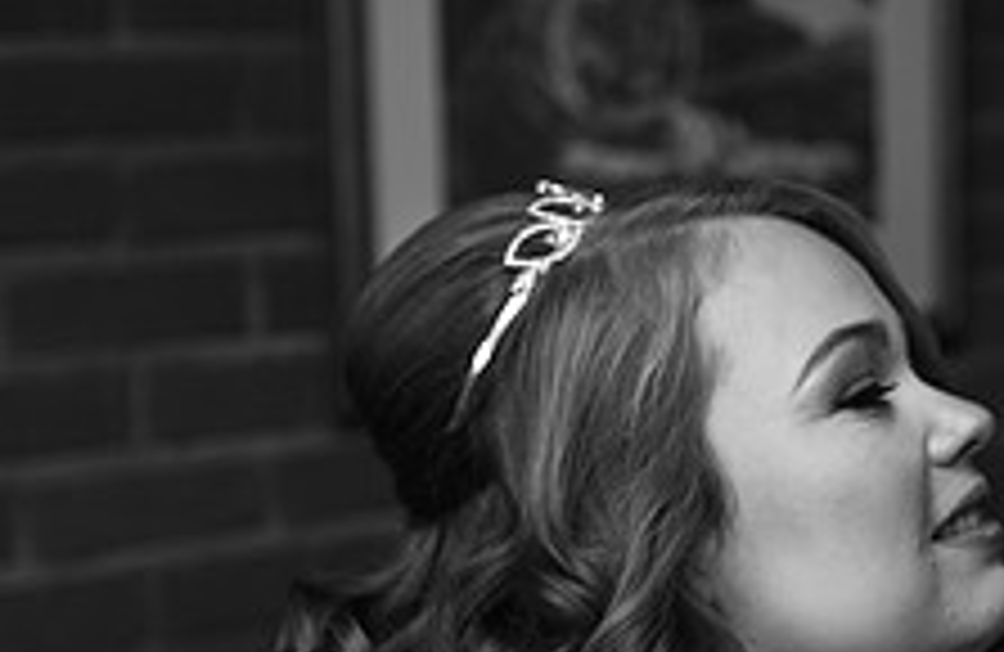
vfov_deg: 11.5
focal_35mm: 117
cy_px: 520
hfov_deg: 16.9
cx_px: 1161
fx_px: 3238
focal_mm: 35
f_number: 2.5
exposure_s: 1/125
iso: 125
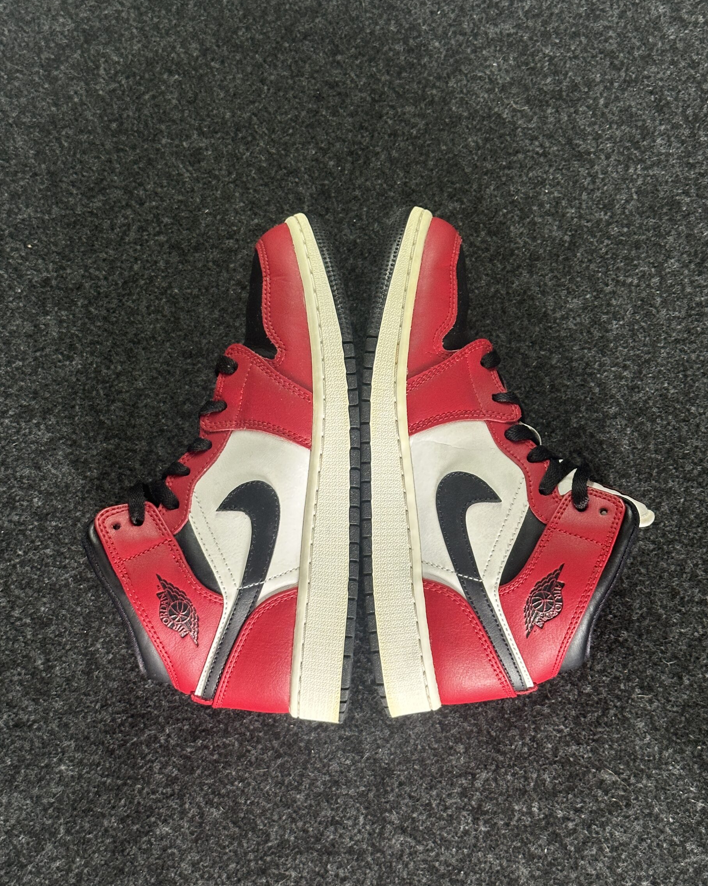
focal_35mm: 53
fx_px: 1388
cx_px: 362
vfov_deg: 35.3
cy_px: 483
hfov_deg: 28.6
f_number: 1.78
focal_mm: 6.86
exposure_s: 1/50
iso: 250
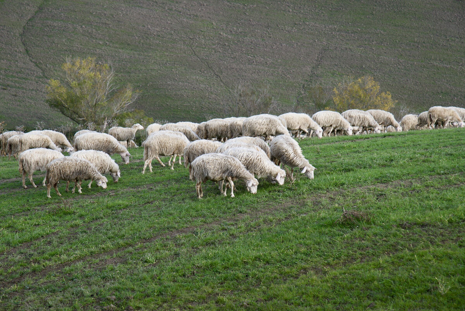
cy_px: 156
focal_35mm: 120
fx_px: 1550
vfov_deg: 11.4
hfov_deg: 17.1
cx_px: 232
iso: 200
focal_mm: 120
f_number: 8
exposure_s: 1/125
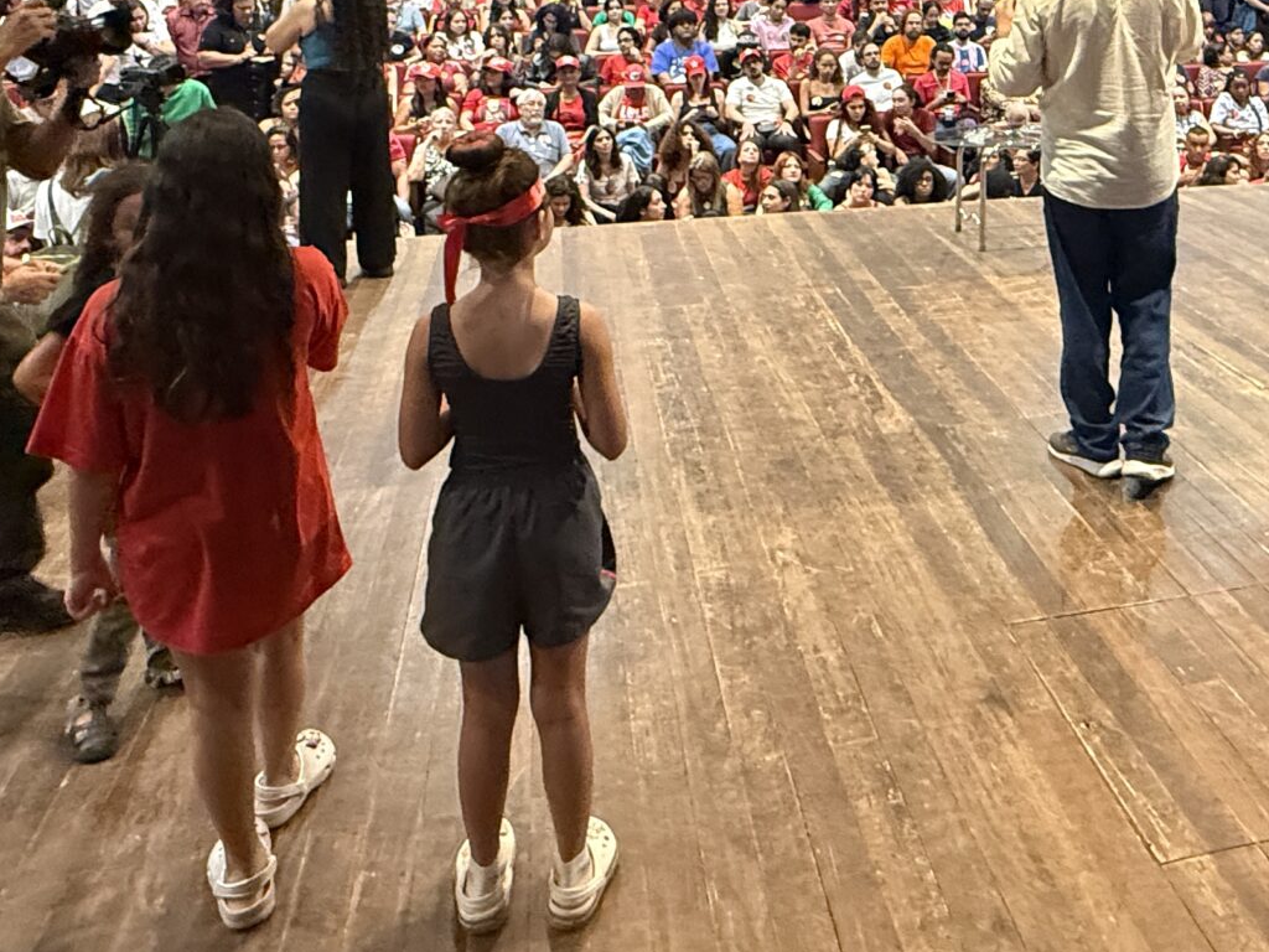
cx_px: 892
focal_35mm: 35
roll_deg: -0.1
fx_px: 1283
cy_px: 26
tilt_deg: -4.3
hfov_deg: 51.2
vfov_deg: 37.0
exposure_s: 1/60
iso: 640
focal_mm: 2.22
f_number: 2.2
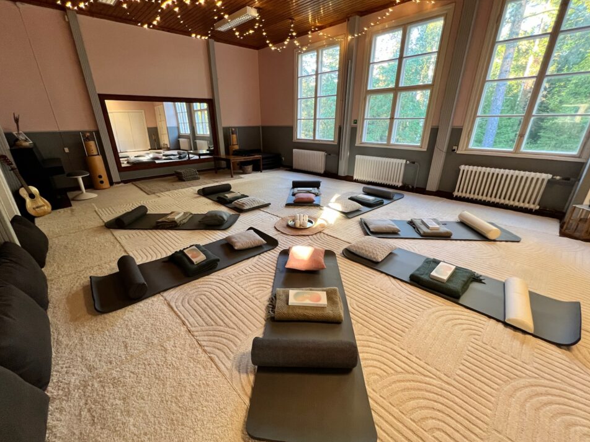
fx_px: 239
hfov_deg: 102.0
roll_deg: +0.0
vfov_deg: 85.6
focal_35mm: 14
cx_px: 287
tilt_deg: -22.6
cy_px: 228
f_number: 1.8
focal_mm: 1.57
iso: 320
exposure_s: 1/50
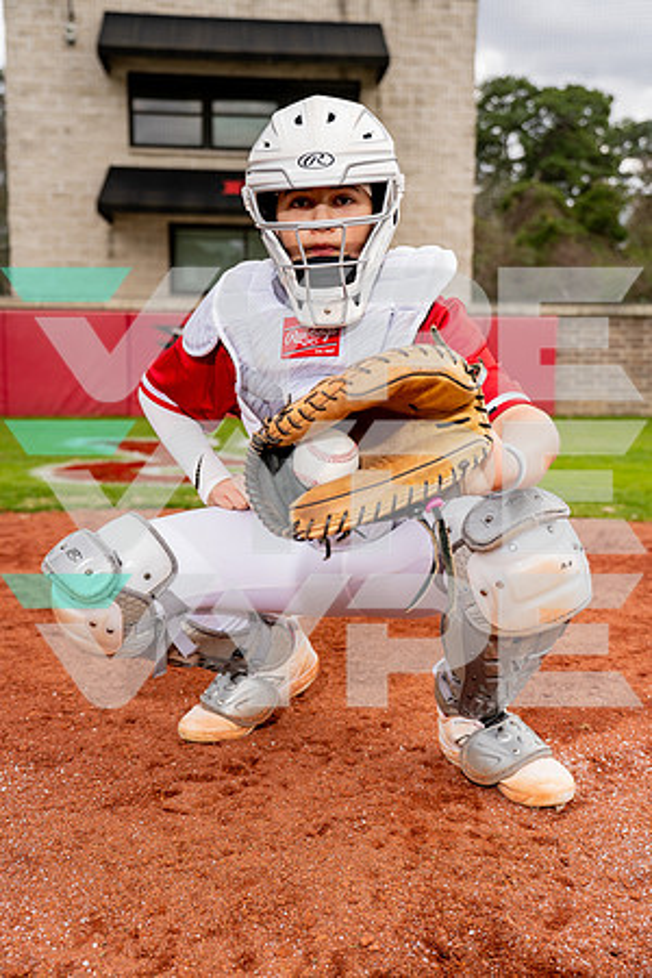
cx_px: 326
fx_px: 1114
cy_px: 489
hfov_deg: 32.6
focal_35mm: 41
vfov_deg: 47.4
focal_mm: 41
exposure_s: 1/250
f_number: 4
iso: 100
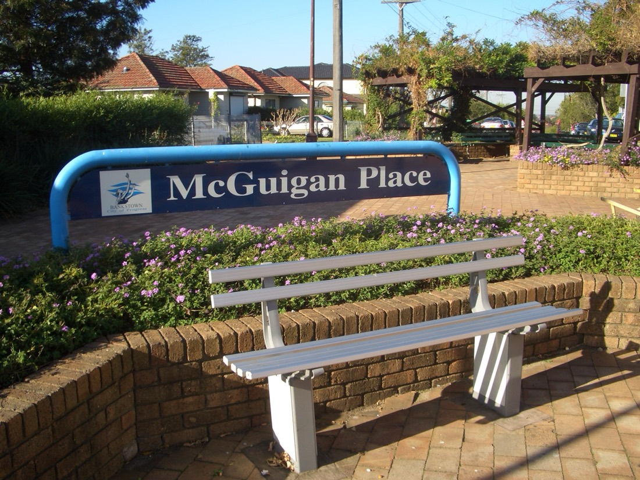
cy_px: 240
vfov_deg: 40.7
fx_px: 647
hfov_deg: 52.6
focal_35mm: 35
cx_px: 320
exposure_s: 1/250
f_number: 4.3
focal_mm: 5.8
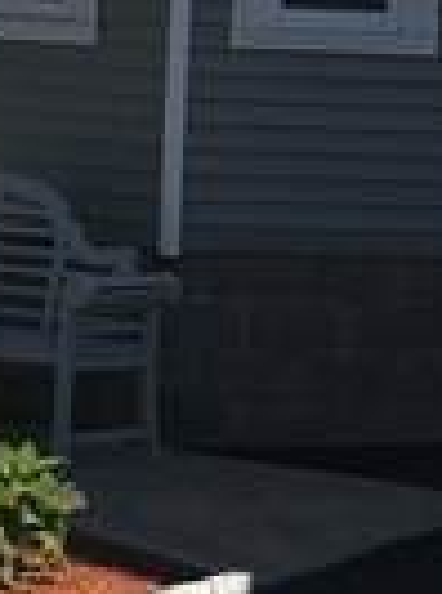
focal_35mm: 168
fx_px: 2874
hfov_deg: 8.8
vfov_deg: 11.1
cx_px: 290
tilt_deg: +10.9
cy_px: -438
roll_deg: -0.9
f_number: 2.2
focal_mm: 4.15
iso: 25
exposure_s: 1/1832
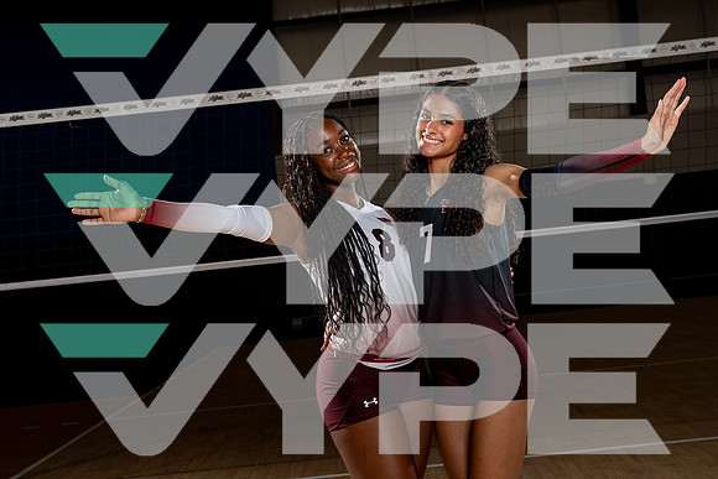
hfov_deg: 41.9
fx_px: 938
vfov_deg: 28.7
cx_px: 359
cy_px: 240
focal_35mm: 47
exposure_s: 1/250
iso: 100
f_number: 8
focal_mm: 47
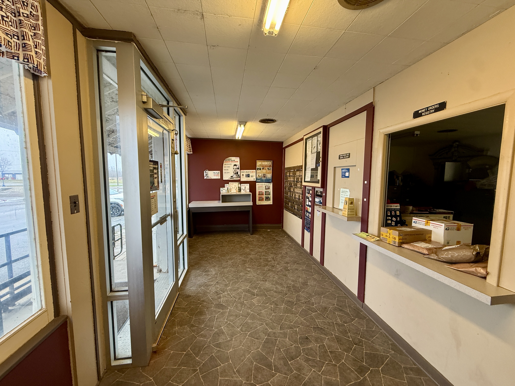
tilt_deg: -4.8
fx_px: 208
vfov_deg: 85.7
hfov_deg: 102.1
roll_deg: -0.3
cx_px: 258
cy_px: 193
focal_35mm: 14
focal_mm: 2.22
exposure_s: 1/120
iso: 200
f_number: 2.2
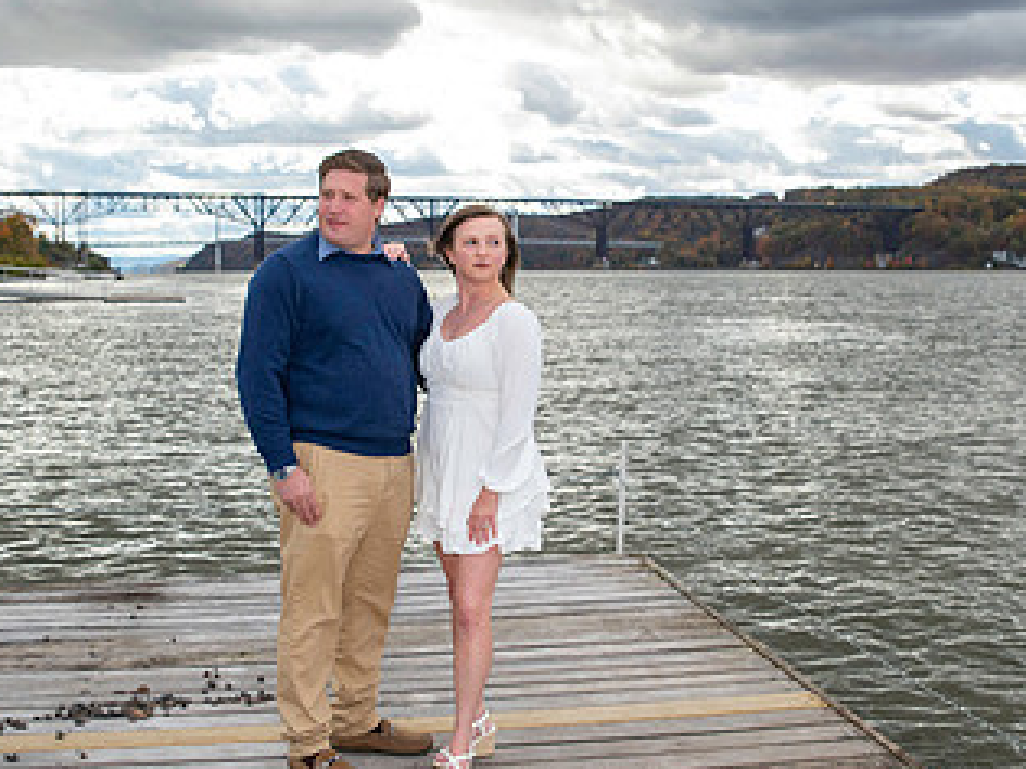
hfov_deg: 40.4
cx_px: 479
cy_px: 349
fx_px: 1393
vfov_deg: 30.8
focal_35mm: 47
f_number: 3.5
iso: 1250
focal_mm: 26
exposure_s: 1/5000
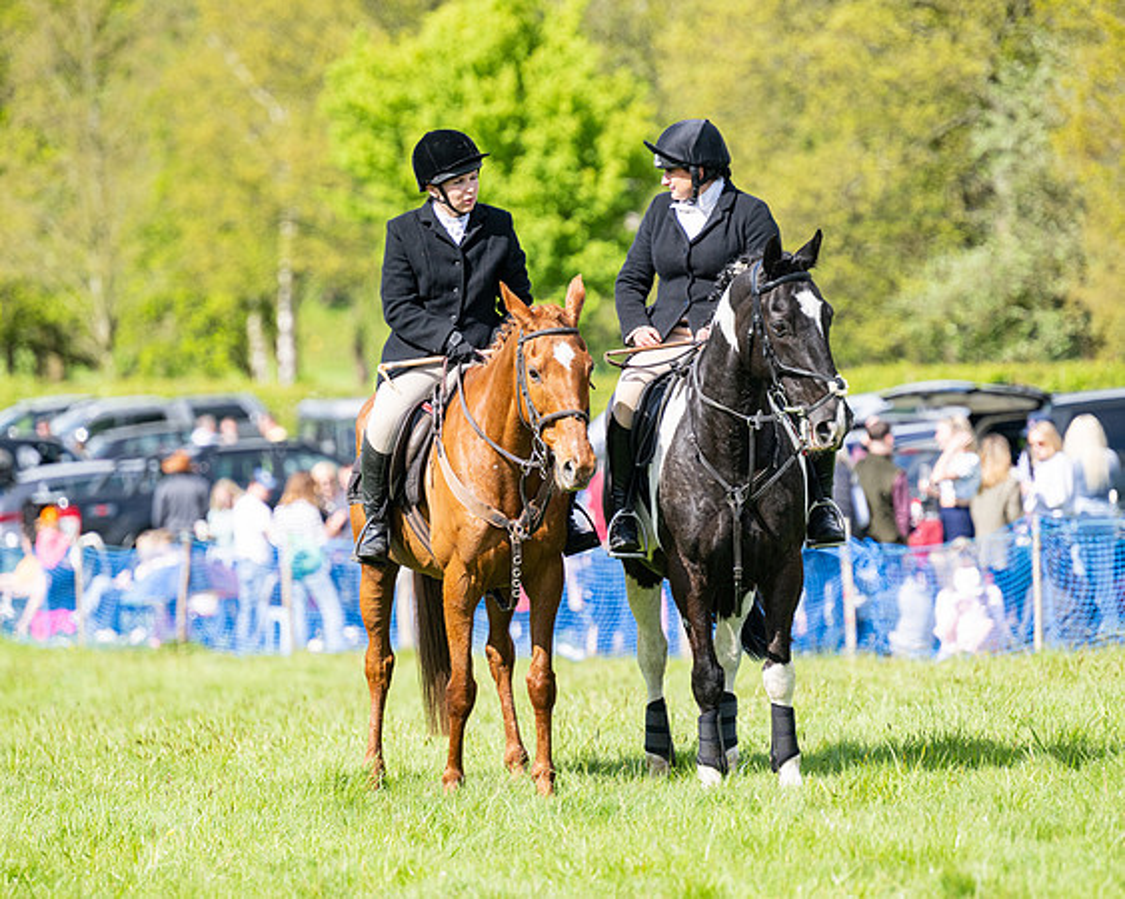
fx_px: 8246
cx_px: 562
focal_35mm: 248
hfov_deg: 7.8
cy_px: 450
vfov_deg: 6.2
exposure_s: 1/2000
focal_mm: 220
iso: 400
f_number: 4
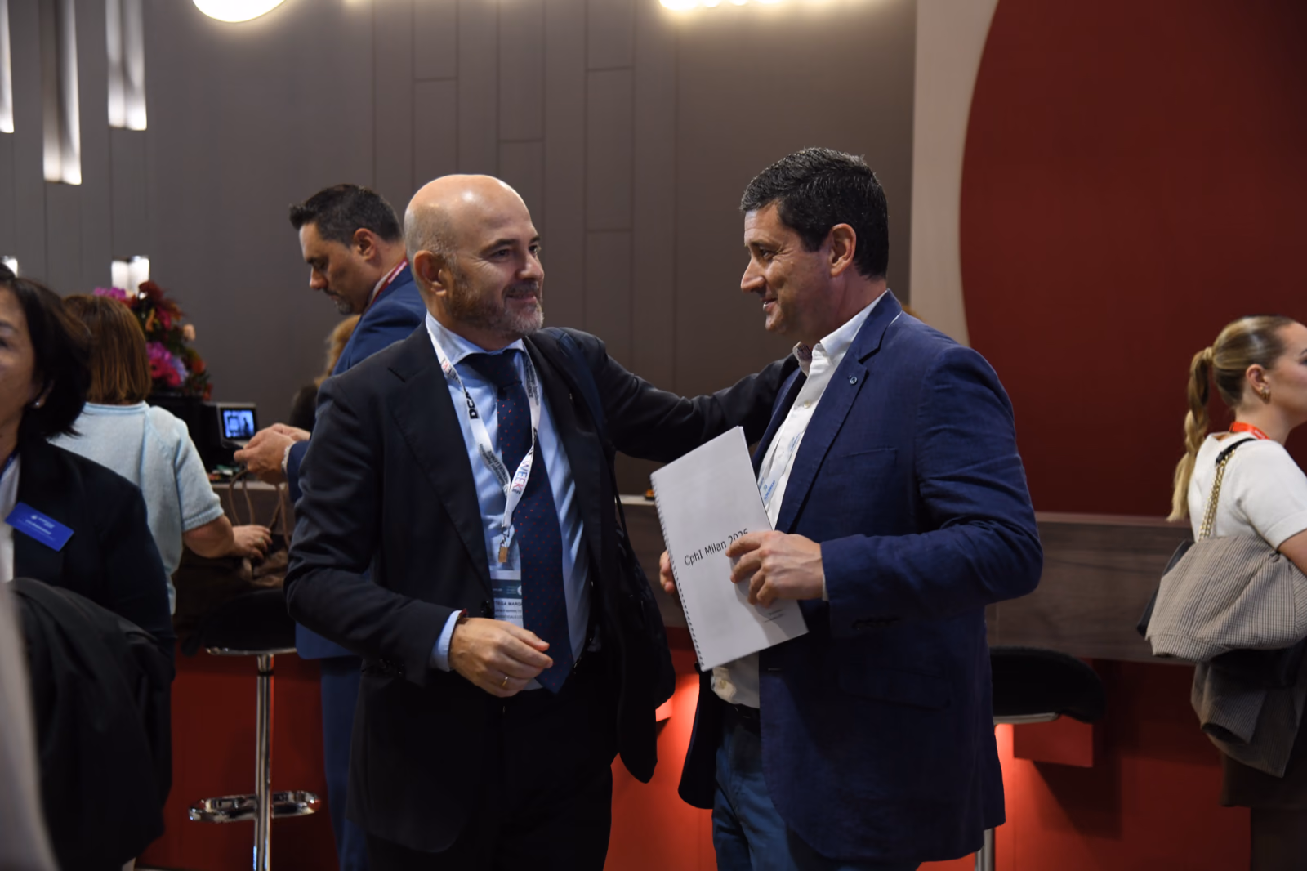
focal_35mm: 52
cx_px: 654
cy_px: 436
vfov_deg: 26.0
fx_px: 1887
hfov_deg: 38.2
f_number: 4
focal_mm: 52
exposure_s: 1/80
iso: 1000
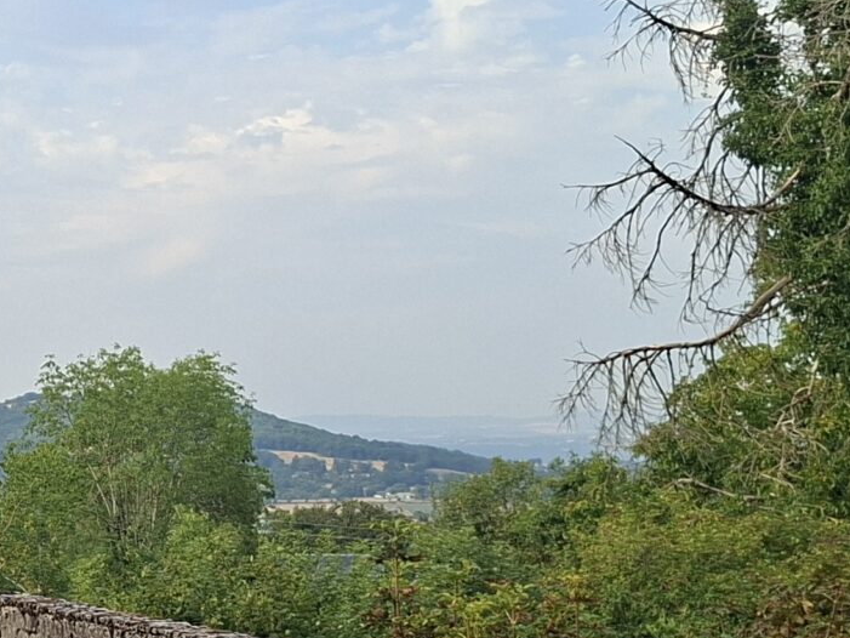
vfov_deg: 17.5
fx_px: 2063
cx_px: -125
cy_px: 423
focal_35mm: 84
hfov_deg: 21.8
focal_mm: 5.54
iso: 50
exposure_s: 1/932
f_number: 1.8
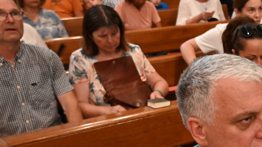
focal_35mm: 74
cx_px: 338
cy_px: 126
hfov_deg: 24.9
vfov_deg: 16.1
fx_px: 514
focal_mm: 24
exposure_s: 1/25
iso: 1600
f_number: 4
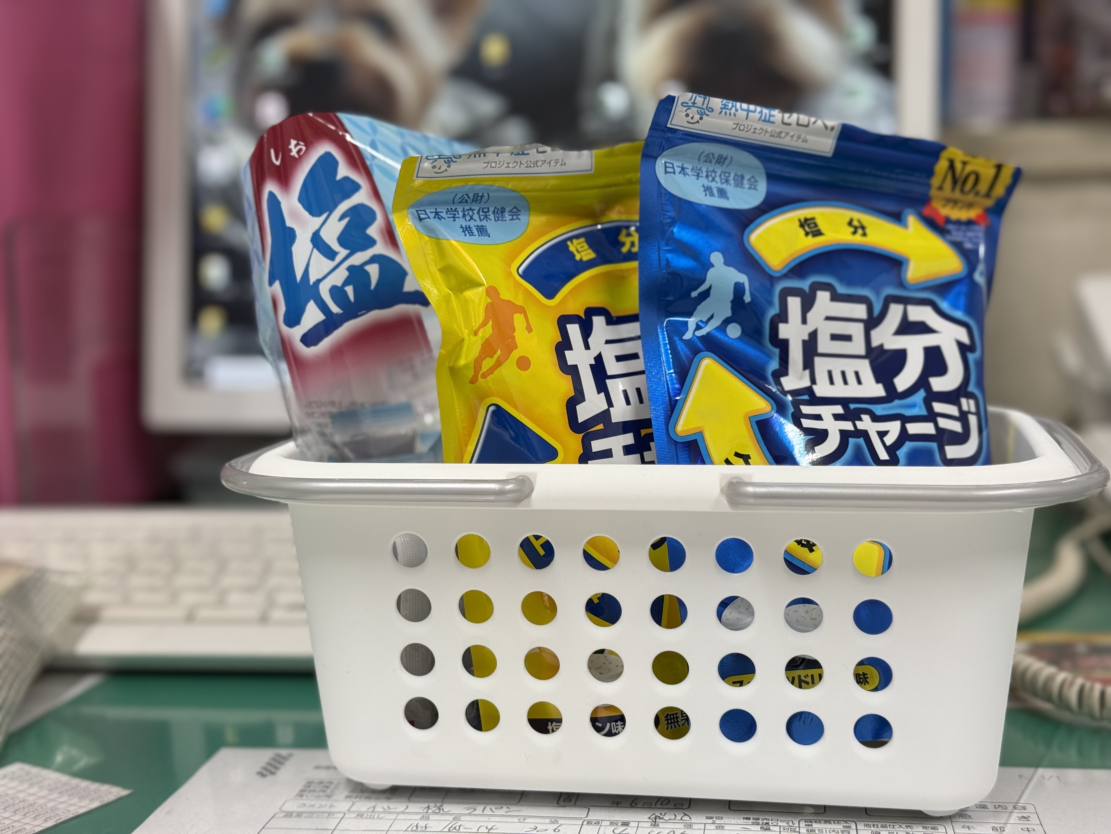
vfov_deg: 30.3
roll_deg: +2.0
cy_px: 417
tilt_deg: -7.3
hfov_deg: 39.7
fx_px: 1541
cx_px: 556
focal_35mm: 48
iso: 80
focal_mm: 6.76
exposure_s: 1/120
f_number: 1.78
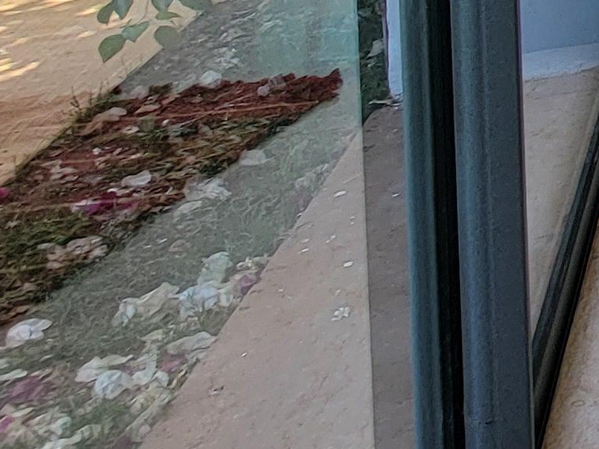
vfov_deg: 16.9
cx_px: 1386
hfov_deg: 15.9
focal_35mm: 67
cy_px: -423
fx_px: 1159
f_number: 2.2
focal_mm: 2.2
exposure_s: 1/140
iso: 50
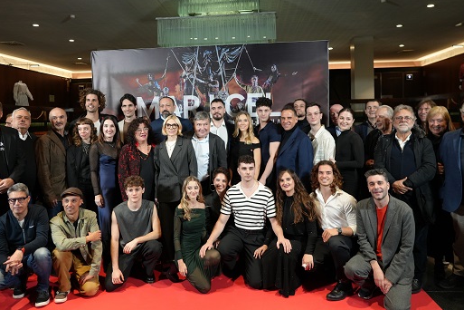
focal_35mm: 29
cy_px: 135
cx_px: 222
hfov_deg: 63.6
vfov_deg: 44.9
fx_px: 374
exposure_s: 1/160
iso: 2000
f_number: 4
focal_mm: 24
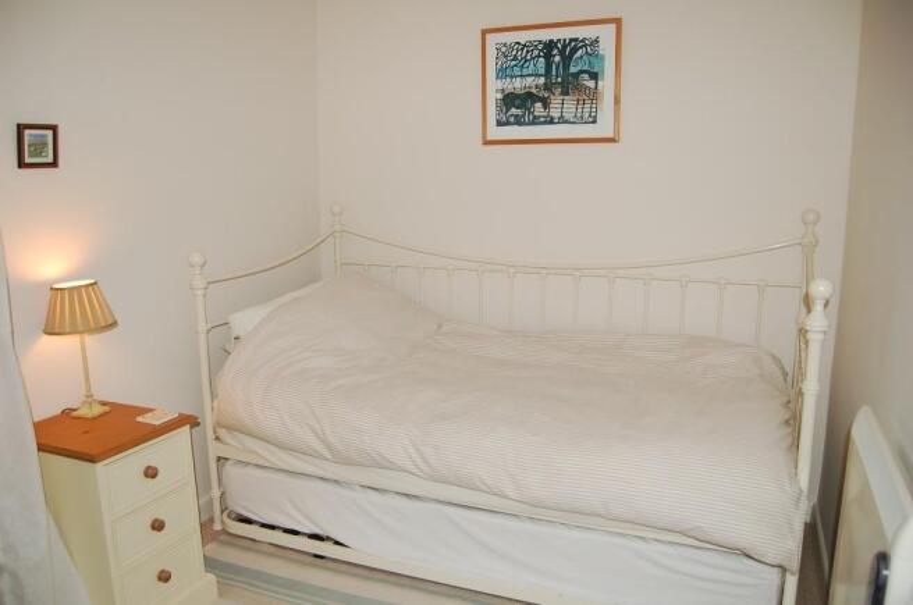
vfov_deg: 47.8
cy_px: 302
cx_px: 456
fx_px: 684
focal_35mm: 27
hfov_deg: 67.5
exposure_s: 1/60
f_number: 3.5
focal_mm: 18
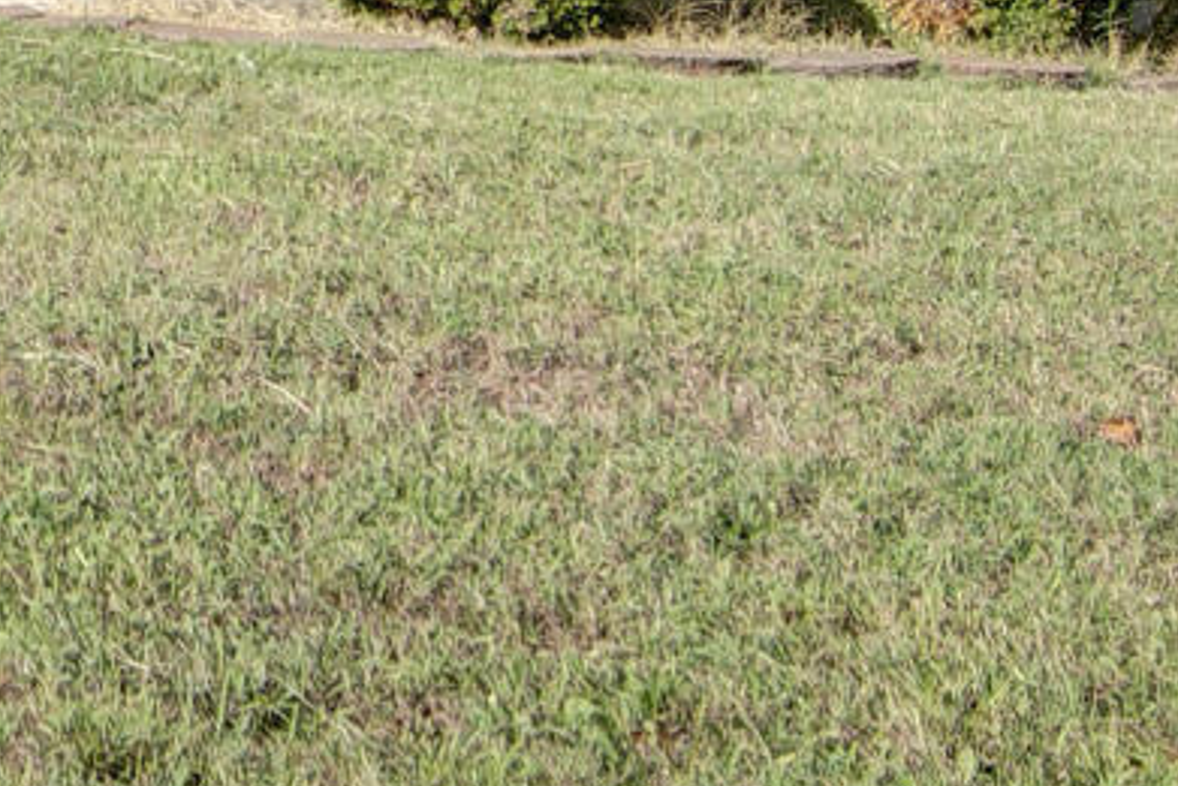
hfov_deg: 13.1
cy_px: -666
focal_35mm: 138
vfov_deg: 9.4
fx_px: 4517
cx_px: -1073
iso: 100
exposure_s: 1/180
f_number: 6.7
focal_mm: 18
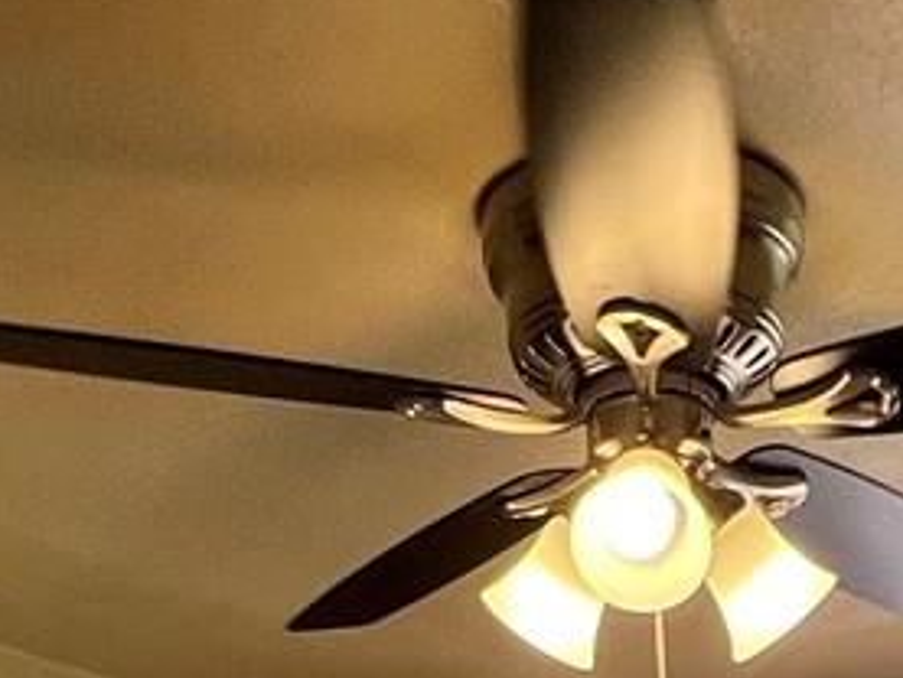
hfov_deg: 25.4
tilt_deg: -5.3
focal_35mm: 75
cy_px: 1516
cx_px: 753
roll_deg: +2.3
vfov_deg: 14.6
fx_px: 1957
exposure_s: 1/99
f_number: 1.8
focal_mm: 1.57
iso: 40
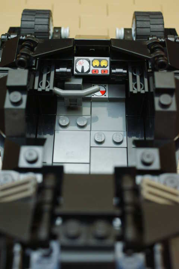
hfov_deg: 29.9
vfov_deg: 43.6
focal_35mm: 45
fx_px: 336
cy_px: 134
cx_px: 90
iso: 640
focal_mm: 30
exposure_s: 1/60
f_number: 6.3
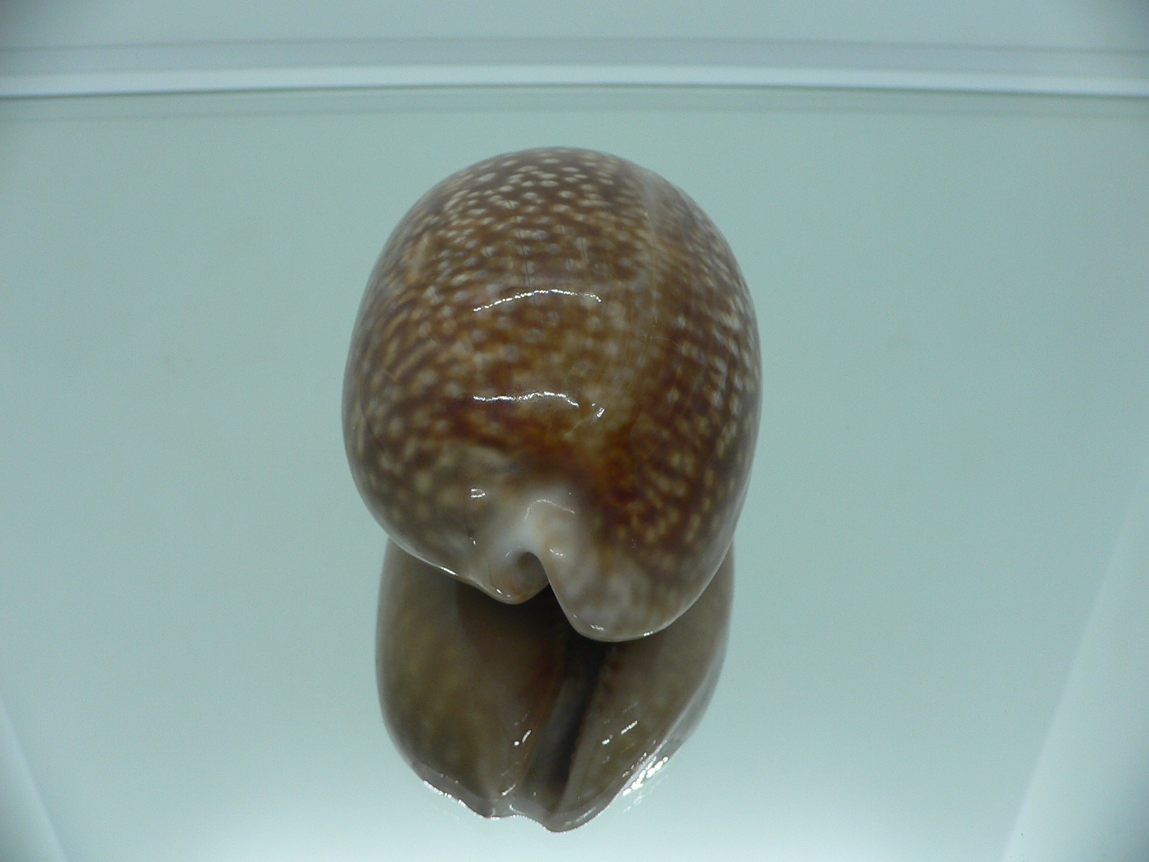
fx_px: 1162
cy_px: 431
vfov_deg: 40.7
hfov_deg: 52.6
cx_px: 574
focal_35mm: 35
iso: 80
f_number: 2.8
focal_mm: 4.6
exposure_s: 1/60
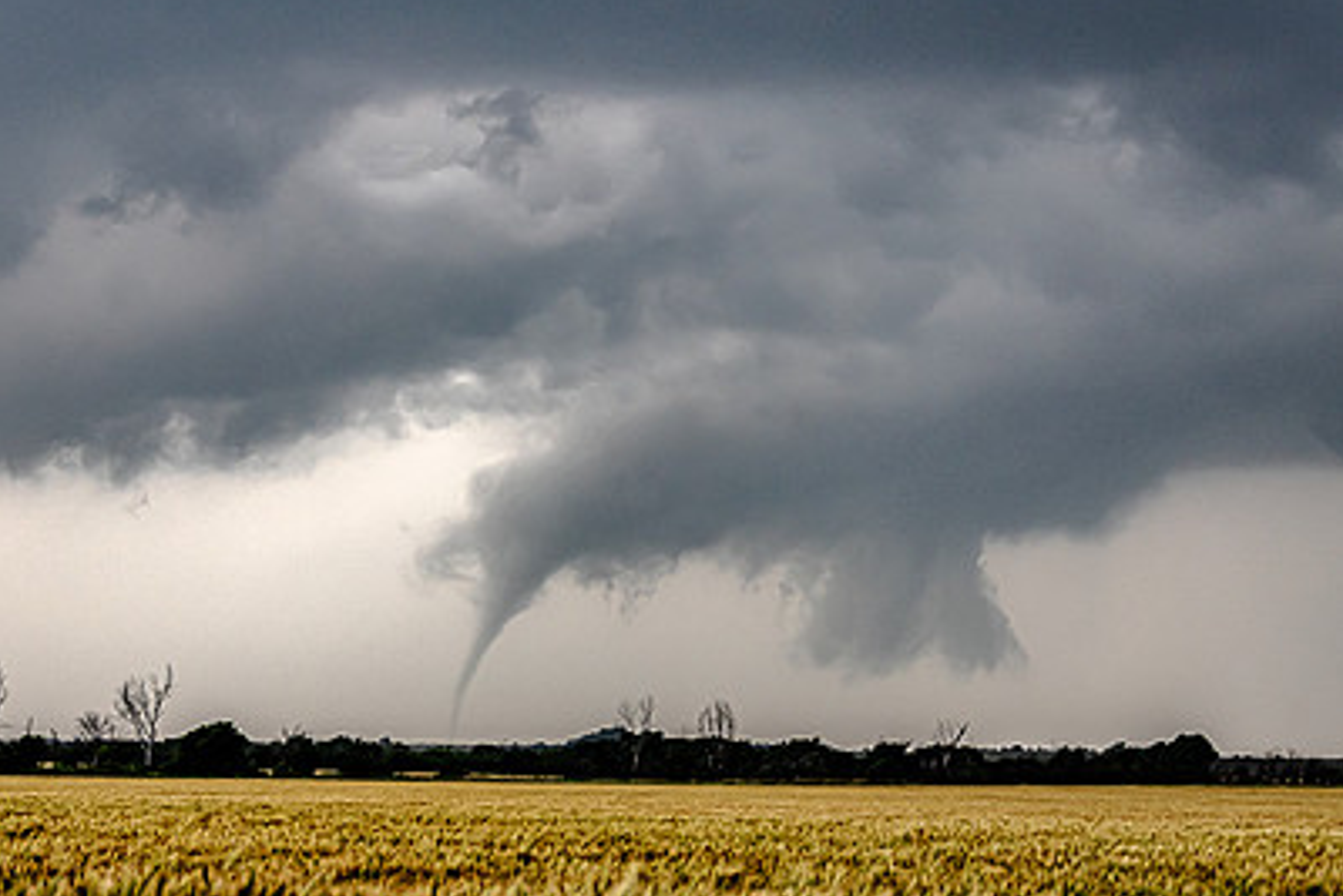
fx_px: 3359
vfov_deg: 15.2
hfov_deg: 22.6
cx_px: 537
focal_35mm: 90
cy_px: 552
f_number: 4.8
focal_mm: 62
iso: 800
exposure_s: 1/800
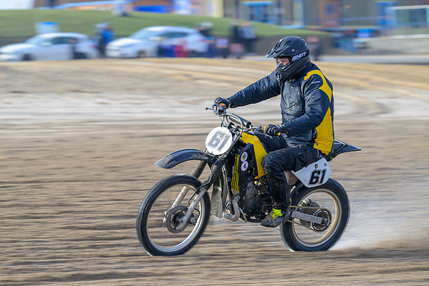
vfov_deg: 5.1
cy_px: 143
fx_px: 3218
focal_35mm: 270
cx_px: 214
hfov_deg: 7.6
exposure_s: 1/160
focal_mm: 270
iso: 280
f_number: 8
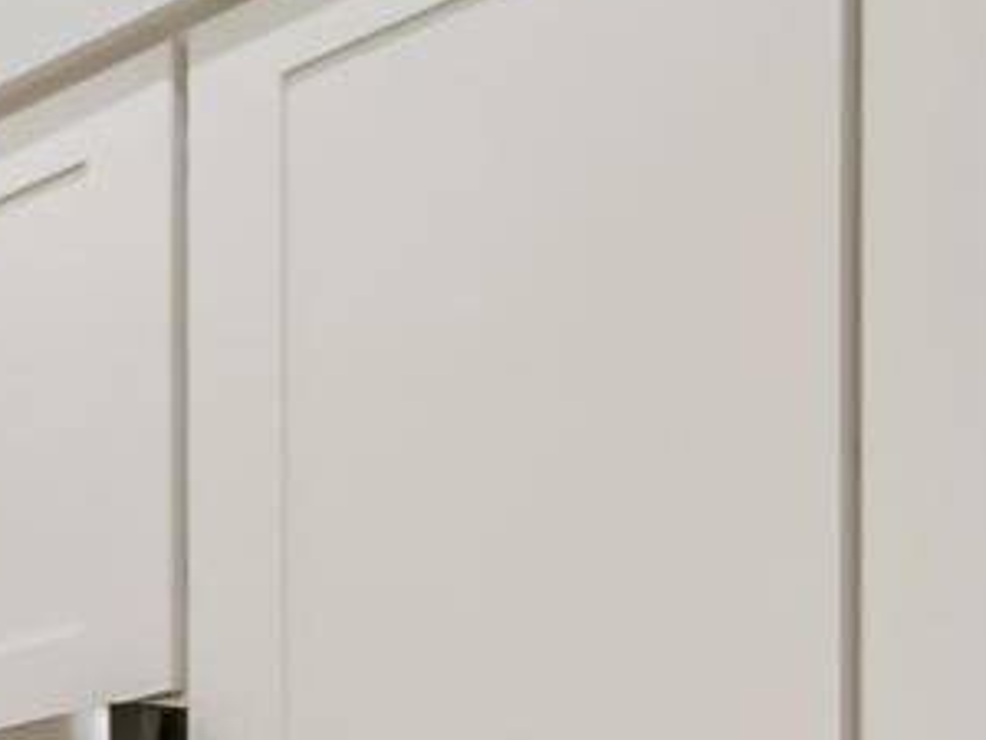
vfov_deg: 15.8
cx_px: -1624
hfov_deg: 13.4
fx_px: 2193
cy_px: 1391
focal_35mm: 77
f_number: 7.1
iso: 100
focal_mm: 10
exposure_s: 1/5
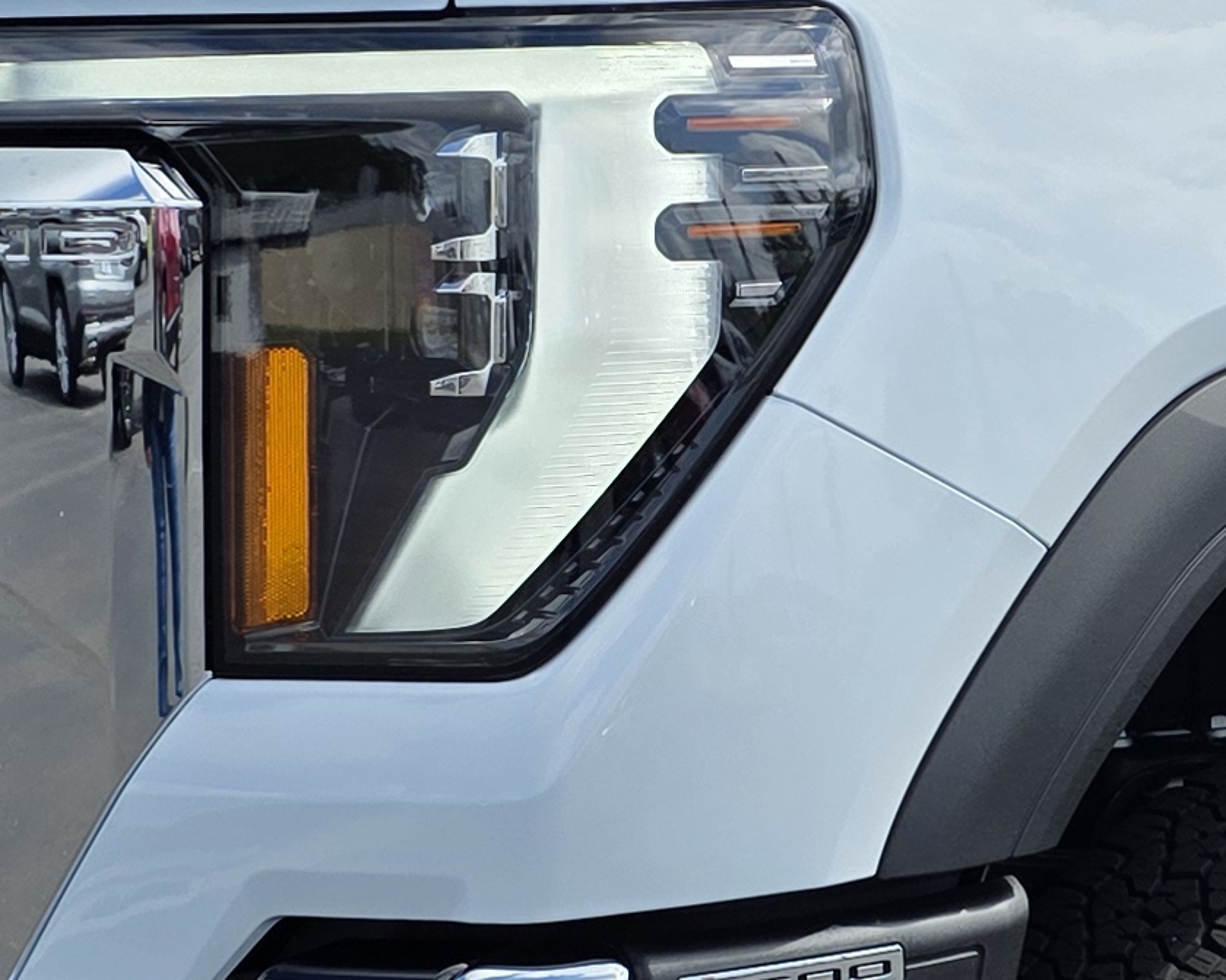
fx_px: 3882
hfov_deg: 17.3
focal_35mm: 107
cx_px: 1356
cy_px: 539
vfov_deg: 14.4
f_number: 1.7
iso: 80
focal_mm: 6.3
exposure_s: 1/6150
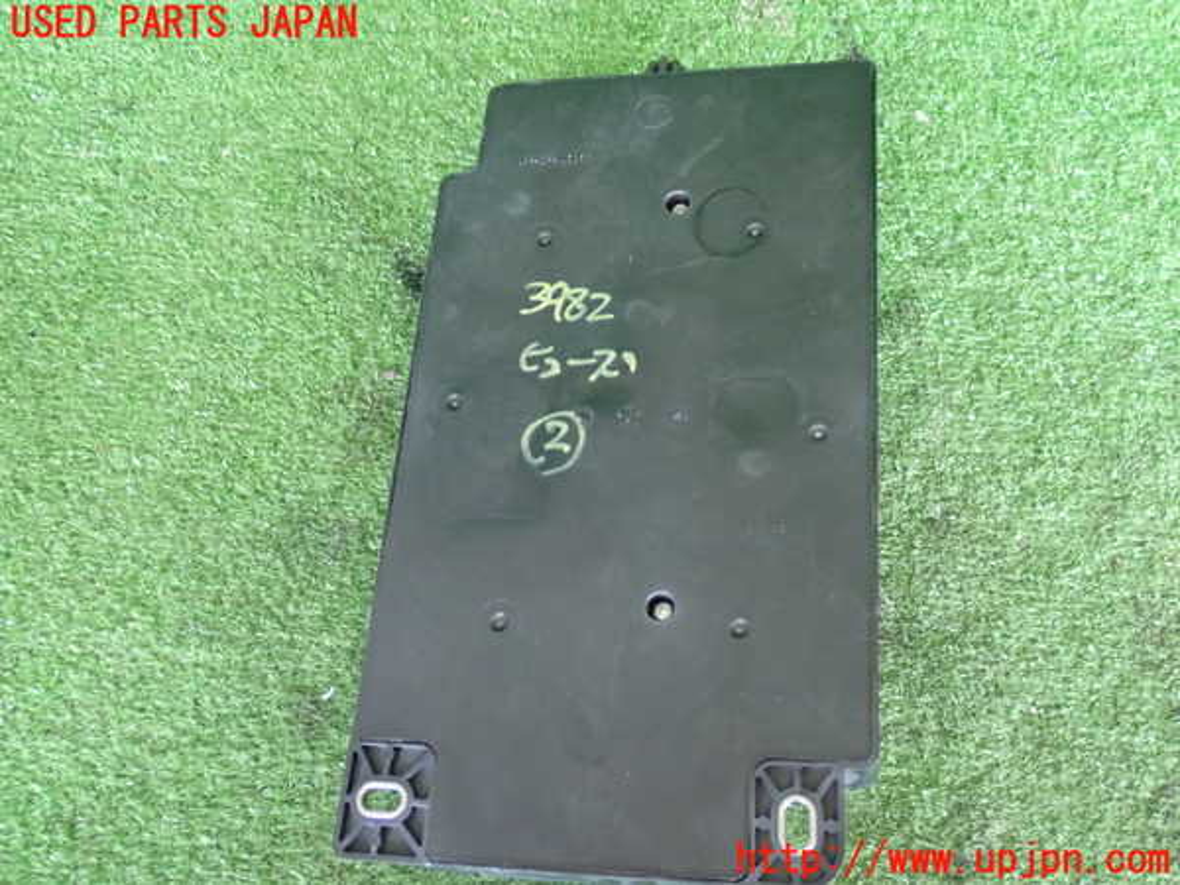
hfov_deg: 49.0
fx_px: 1295
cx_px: 590
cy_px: 442
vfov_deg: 37.7
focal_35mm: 38
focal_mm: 6.83
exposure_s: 1/60
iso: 1000
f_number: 2.7
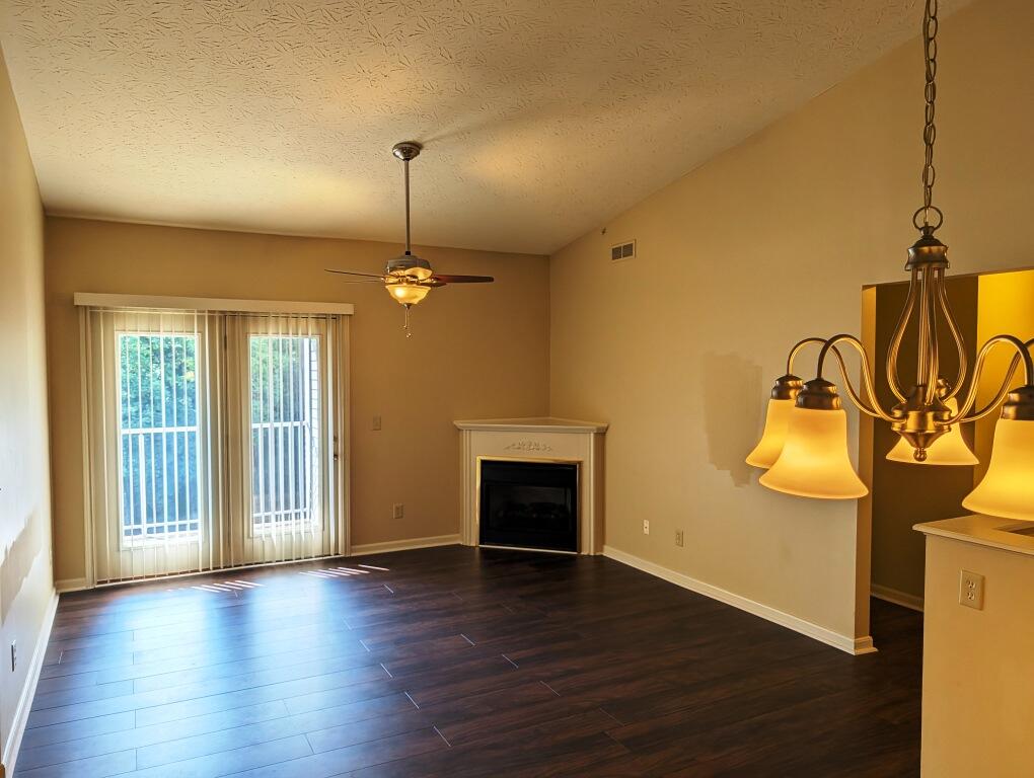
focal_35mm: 24
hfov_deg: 71.5
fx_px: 718
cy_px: 389
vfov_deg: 56.9
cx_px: 517
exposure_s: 1/789
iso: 17
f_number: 1.68
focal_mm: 6.9
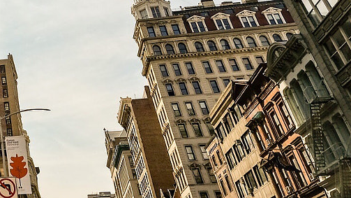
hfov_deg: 33.0
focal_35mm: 50
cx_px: -81
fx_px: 465
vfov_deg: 21.0
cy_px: -82
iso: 400
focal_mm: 10
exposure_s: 1/850
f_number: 10
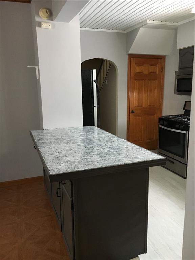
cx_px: 98
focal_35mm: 29
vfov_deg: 61.7
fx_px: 218
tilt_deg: -10.6
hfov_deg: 48.2
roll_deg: +0.5
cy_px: 130
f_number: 2.2
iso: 160
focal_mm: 4.15
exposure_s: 1/30
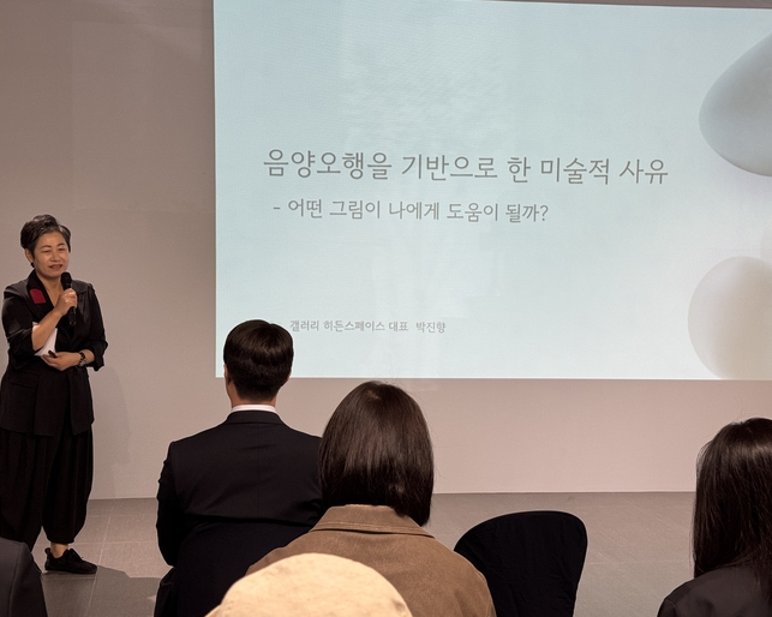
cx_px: 397
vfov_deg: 29.7
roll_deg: -0.3
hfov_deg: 36.7
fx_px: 1165
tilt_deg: -2.4
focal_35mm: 51
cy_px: 307
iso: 100
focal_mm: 6.76
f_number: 1.78
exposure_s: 1/60
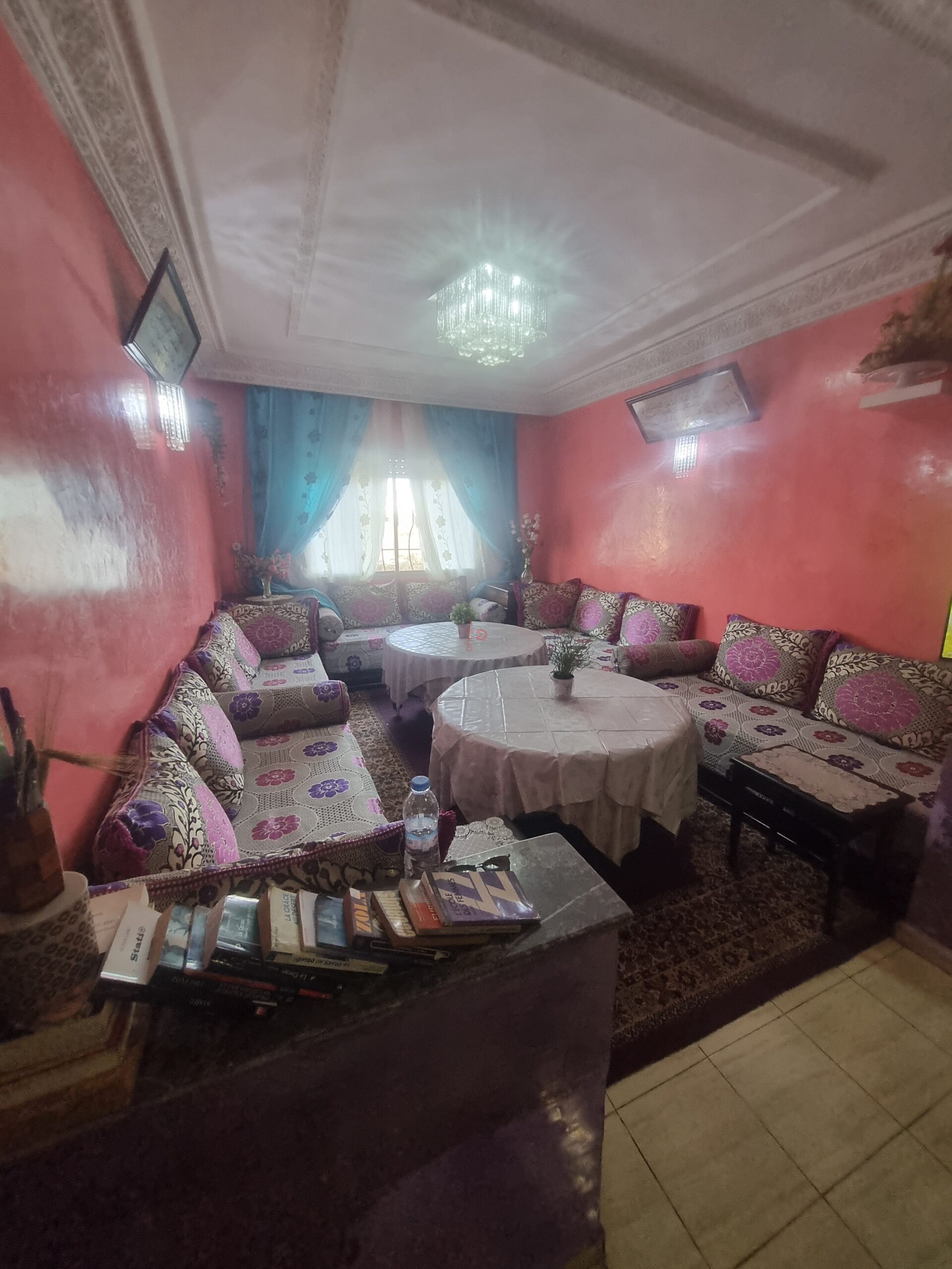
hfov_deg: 89.9
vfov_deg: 106.2
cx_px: 476
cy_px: 634
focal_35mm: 13
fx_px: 477
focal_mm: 1.74
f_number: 2.2
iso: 320
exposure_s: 1/50
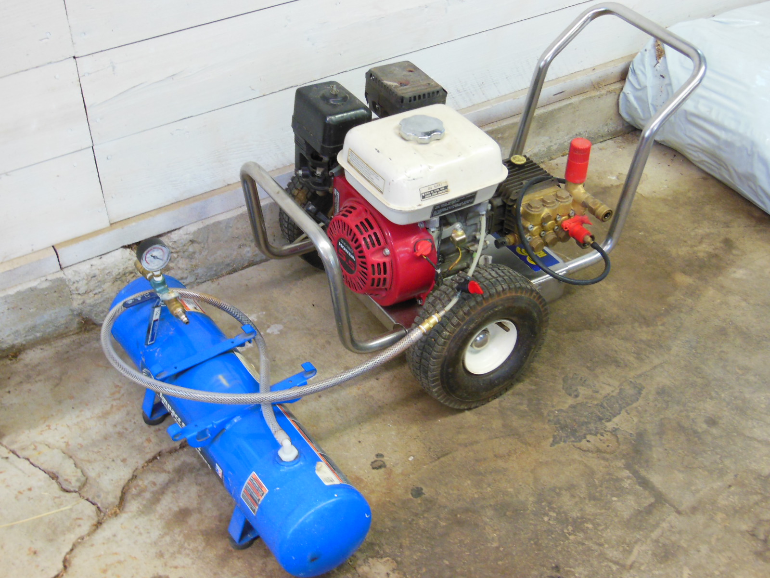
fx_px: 1157
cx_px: 385
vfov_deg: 28.0
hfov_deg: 36.8
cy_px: 289
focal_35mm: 52
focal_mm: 9.3
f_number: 4.7
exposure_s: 1/4
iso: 400
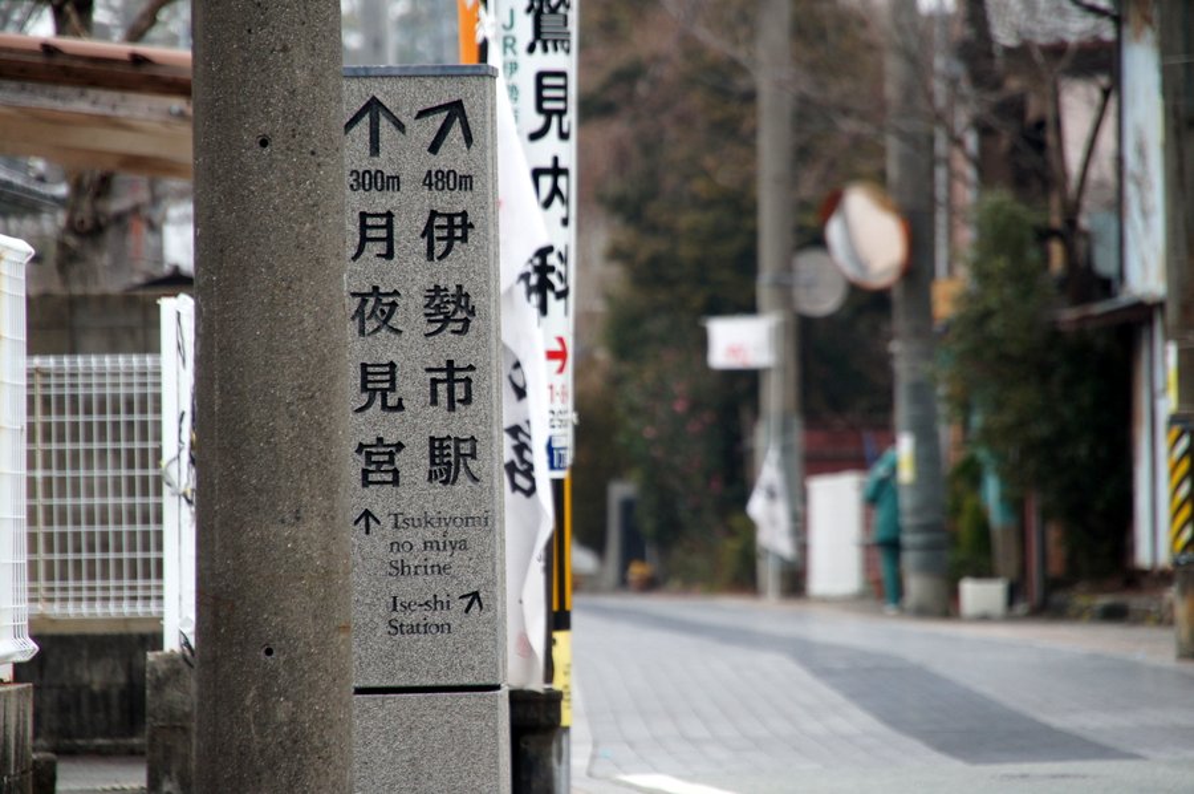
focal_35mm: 300
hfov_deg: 6.9
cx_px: 597
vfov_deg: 4.6
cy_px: 397
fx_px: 9939
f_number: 6.3
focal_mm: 200
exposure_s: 1/320
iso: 400
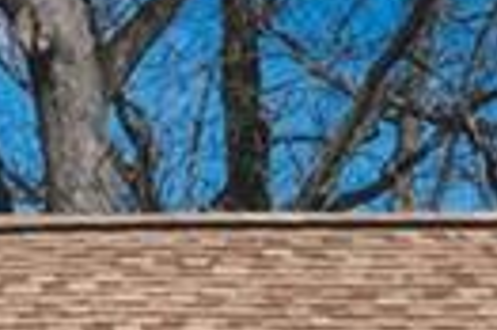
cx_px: -72
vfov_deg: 6.9
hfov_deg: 10.8
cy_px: 747
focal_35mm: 188
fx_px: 2592
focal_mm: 24
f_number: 6.3
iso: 5000
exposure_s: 1/32000
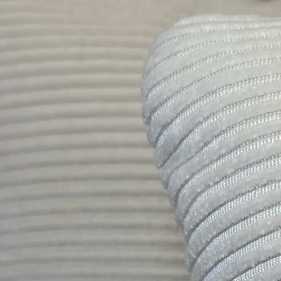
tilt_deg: -14.8
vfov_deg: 10.7
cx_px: 284
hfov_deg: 11.0
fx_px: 1451
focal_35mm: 158
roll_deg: +2.0
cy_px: 414
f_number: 1.78
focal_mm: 6.86
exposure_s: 1/419
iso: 80
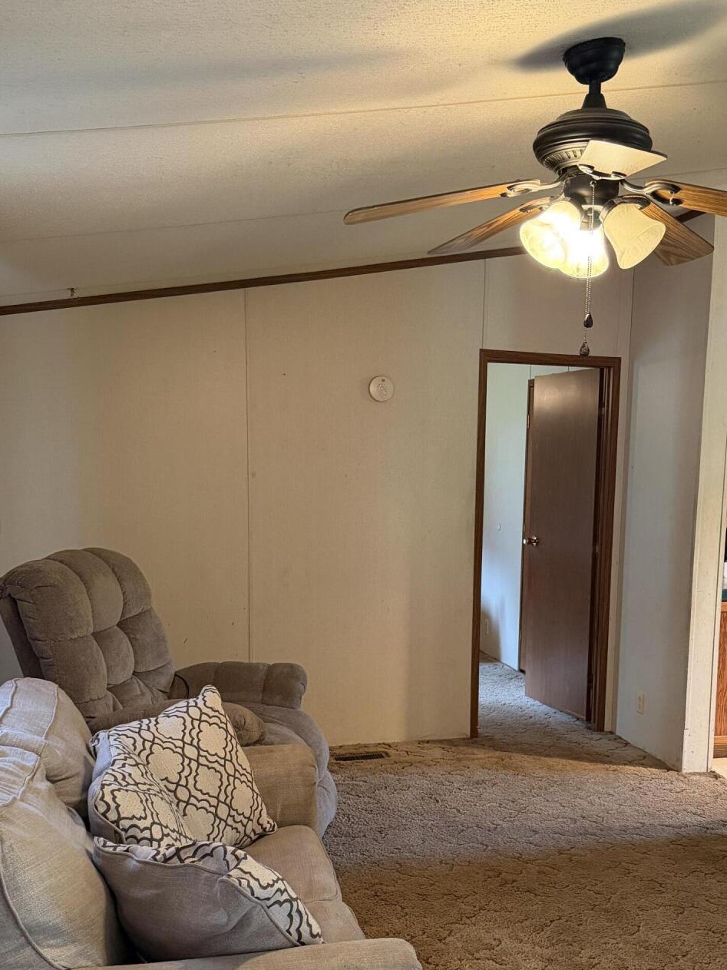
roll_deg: -0.9
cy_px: 618
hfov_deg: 37.6
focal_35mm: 38
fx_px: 1064
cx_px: 433
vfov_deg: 48.4
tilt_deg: -8.3
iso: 640
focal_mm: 6.76
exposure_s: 1/60
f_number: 1.78
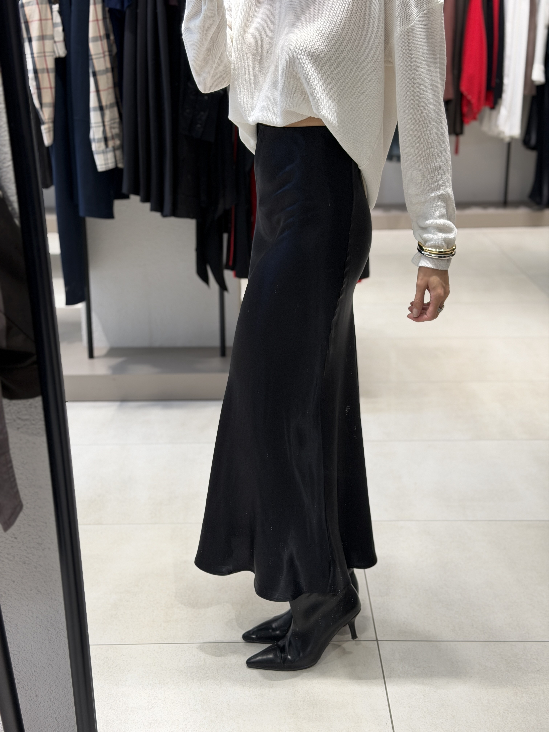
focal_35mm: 48
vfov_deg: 39.7
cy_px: 366
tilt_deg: -33.6
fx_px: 1015
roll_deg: -0.3
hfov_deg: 30.3
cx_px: 274
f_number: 1.78
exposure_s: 1/100
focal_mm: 6.76
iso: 50
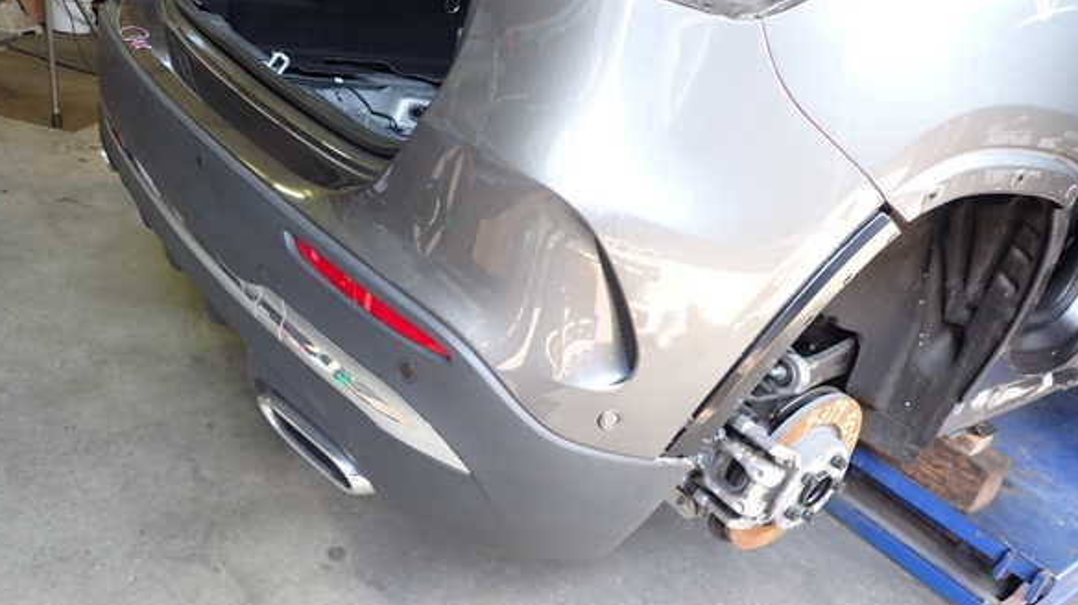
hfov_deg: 67.9
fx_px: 800
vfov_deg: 41.4
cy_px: 310
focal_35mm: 28
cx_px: 528
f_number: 2
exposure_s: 1/40
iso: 200
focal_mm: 4.5
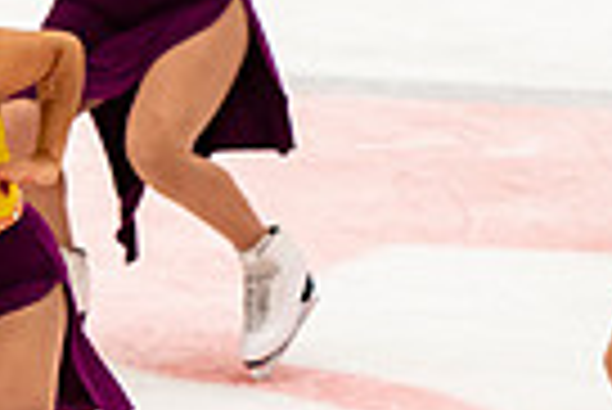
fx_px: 14108
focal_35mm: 829
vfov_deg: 1.7
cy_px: 106
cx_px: 760
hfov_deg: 2.5
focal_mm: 130
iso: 900
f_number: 4
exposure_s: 1/500
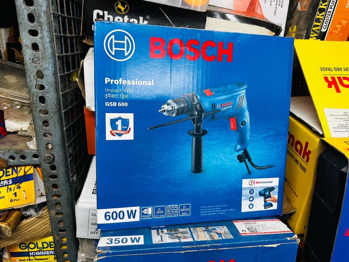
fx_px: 242
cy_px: 131
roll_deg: -1.1
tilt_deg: -21.6
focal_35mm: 24
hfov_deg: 71.6
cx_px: 174
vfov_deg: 56.8
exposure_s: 1/67
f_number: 1.78
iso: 250
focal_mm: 6.86
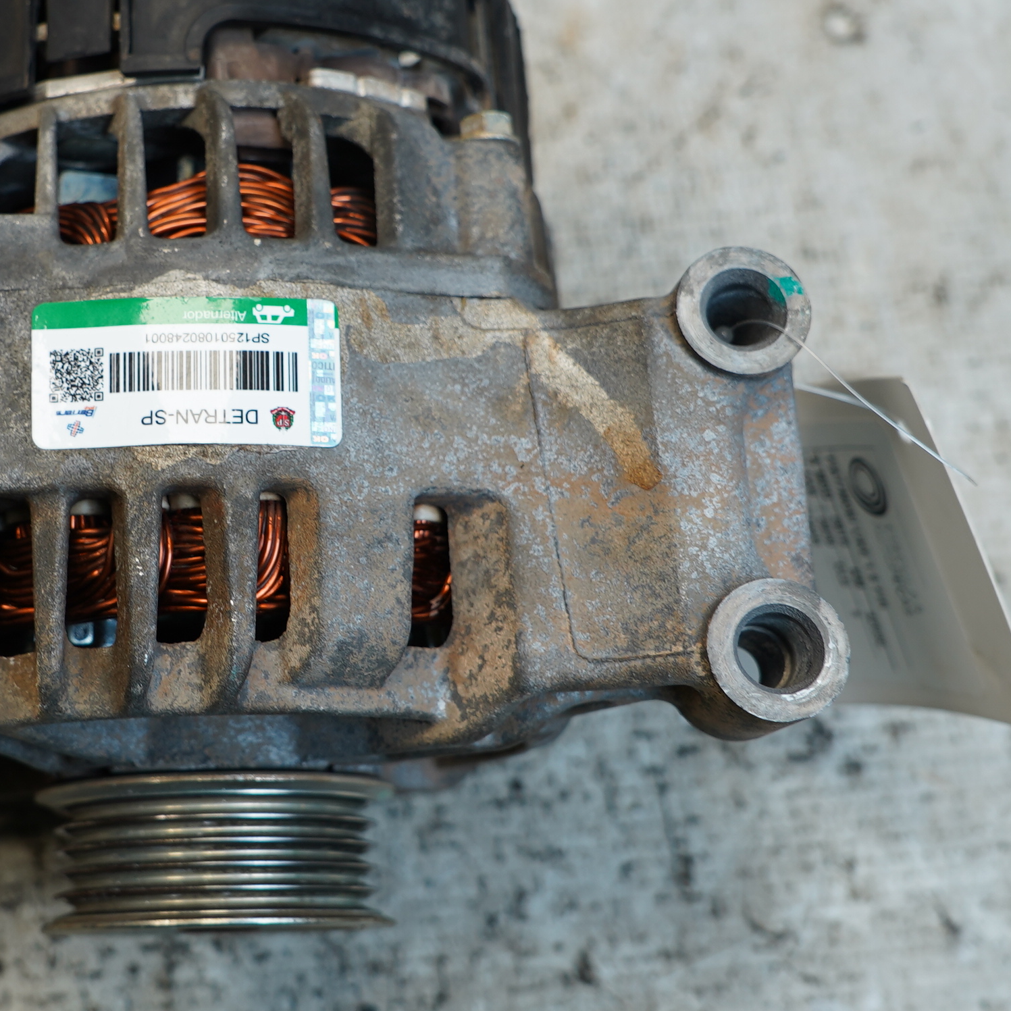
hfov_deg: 28.9
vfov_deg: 29.5
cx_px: 204
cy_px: 412
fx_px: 1916
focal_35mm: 58
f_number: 4
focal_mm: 23
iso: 160
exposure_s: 1/60
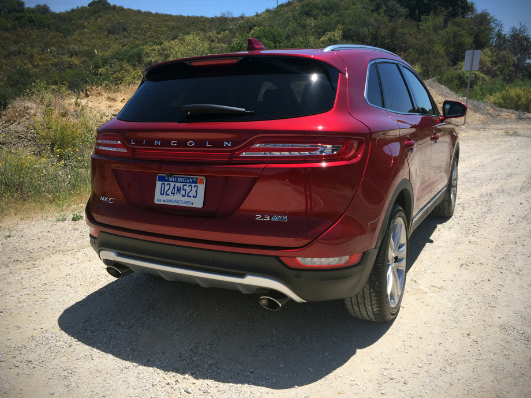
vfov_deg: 46.8
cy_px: 199
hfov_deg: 60.0
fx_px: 460
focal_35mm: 30
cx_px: 266
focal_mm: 4.12
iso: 40
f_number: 2.2
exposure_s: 1/2283
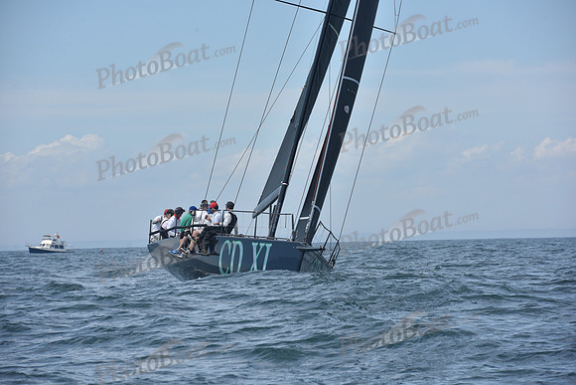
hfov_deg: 10.3
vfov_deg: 6.9
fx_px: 3201
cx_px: 288
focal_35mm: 200
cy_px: 192
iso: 250
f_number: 9
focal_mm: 200
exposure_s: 1/800
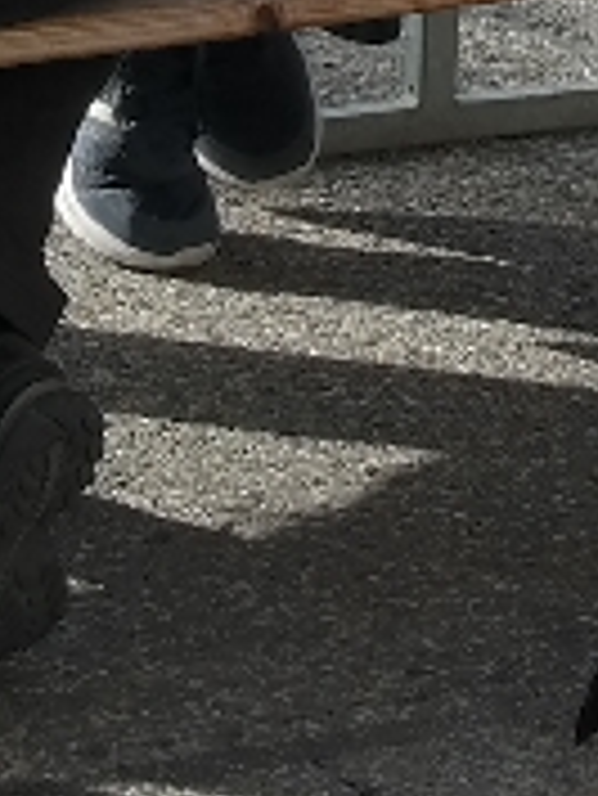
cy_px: -1340
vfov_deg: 5.0
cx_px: 1165
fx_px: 8788
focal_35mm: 382
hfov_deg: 3.9
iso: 100
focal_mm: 29
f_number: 6.3
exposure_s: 1/250
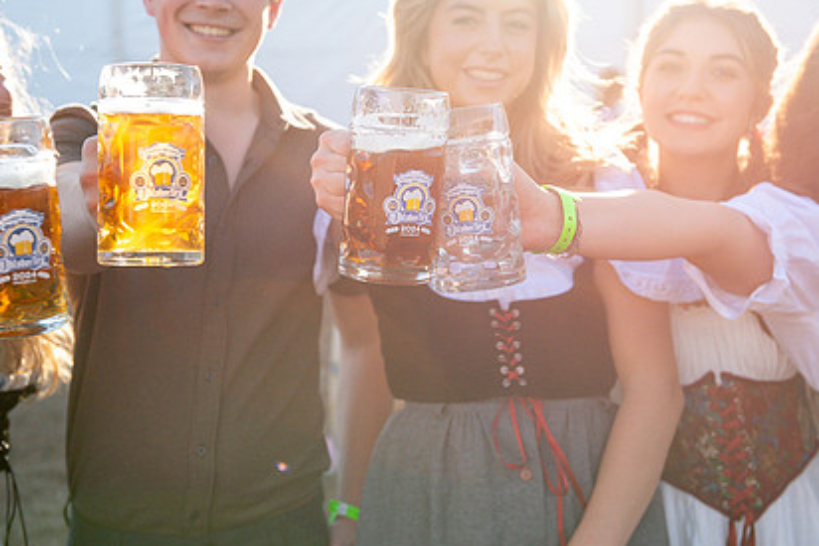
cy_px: 211
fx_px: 1411
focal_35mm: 62
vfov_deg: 21.9
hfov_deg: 32.4
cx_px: 398
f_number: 4
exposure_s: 1/4000
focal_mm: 44
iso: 1000
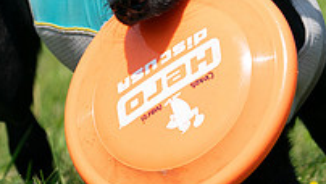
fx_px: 7803
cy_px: -51
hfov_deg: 2.4
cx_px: 305
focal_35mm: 902
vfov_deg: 1.4
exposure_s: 1/4000
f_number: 5.6
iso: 800
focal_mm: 300
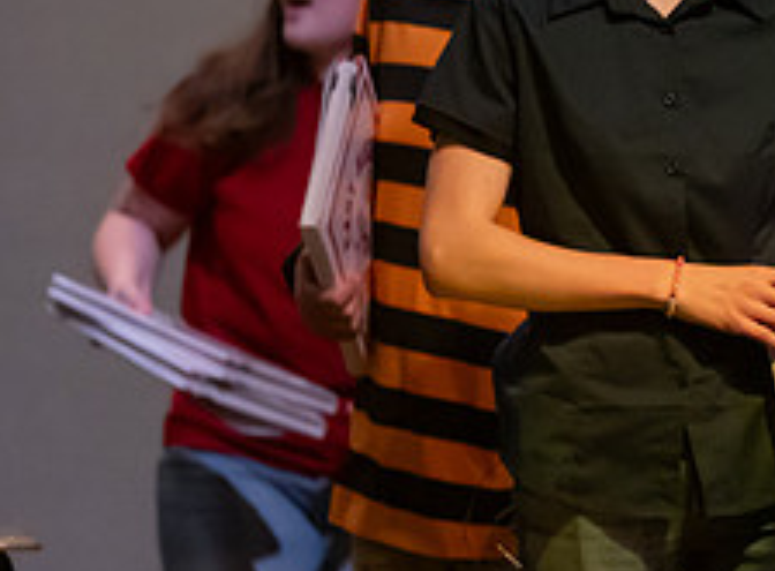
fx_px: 17796
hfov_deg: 2.5
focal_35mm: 800
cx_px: 989
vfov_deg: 1.8
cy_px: 96
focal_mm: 200
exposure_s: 1/500
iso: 2200
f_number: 2.8
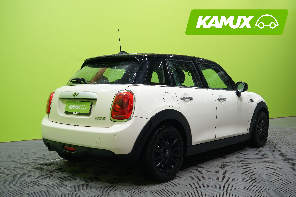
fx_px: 312
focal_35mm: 38
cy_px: 98
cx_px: 148
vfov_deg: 35.1
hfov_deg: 50.7
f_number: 5.6
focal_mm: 38
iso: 800
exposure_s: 1/20
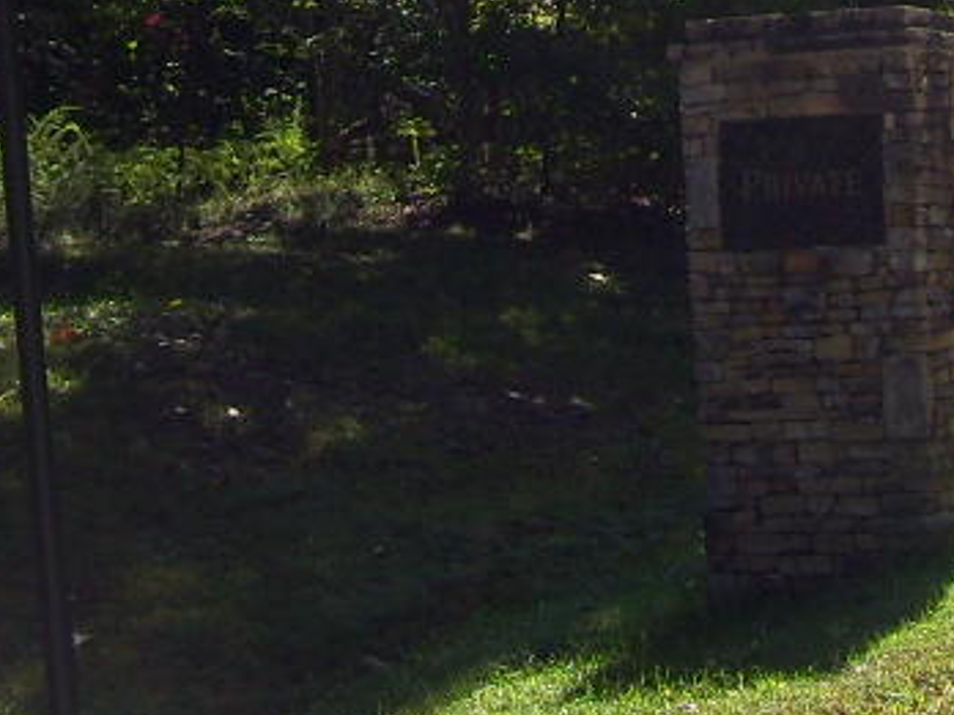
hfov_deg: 15.9
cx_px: 641
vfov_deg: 11.7
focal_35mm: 124
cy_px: -184
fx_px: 3417
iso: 80
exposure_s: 1/640
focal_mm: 6
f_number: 2.7
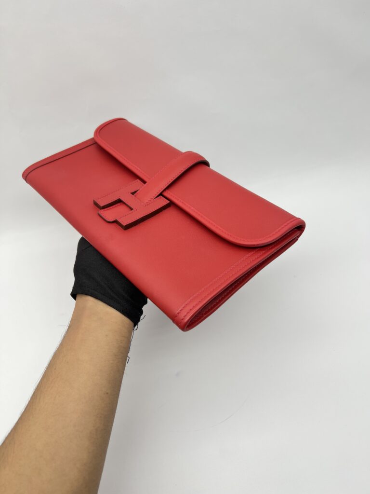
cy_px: 247
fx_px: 371
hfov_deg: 53.1
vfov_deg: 67.3
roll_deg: +8.3
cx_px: 185
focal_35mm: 26
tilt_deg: -44.5
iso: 32
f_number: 1.5
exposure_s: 1/100
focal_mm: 5.7
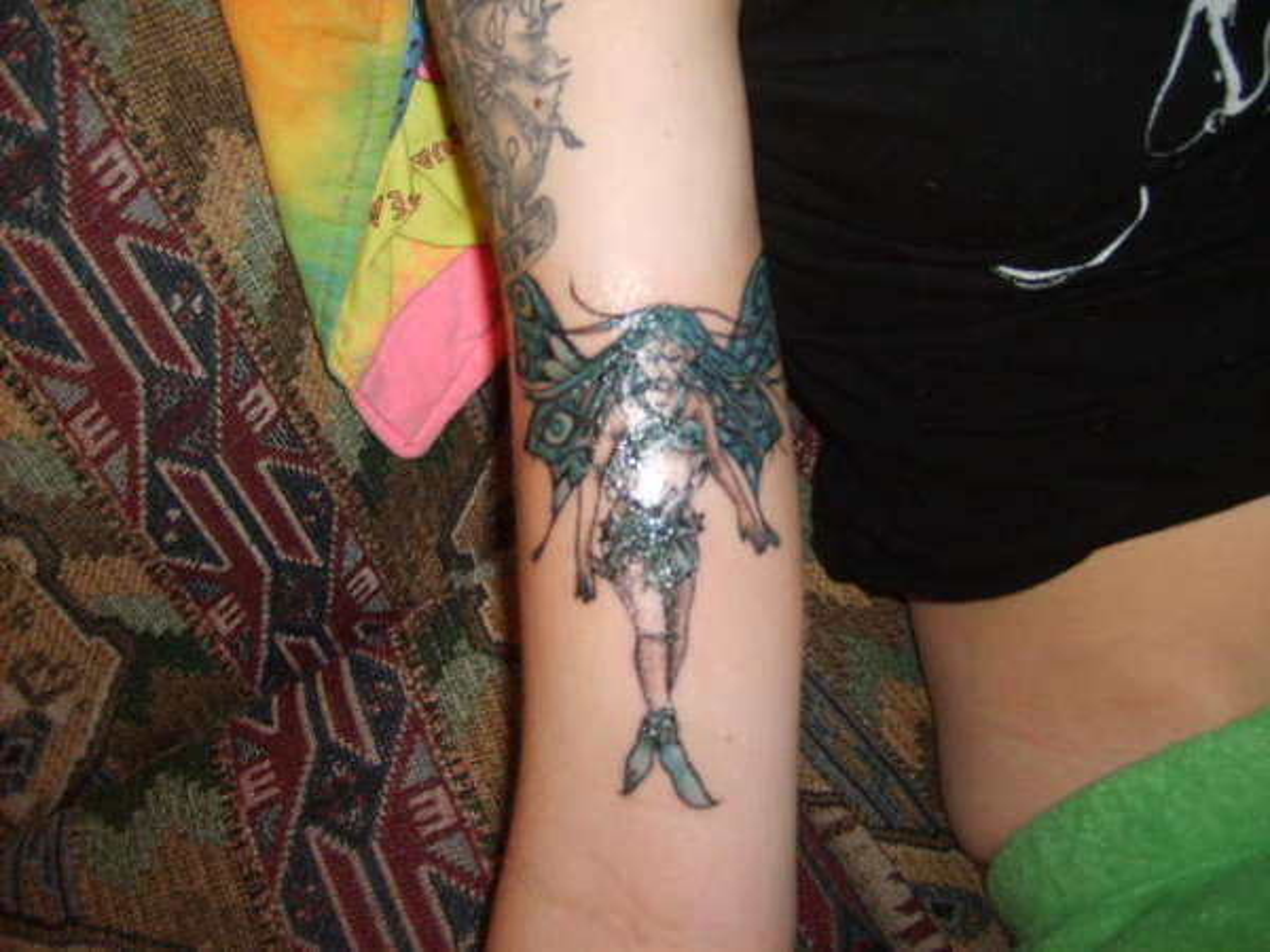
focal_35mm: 35
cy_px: 476
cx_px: 635
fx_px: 1284
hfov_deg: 52.6
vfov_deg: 40.7
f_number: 2.8
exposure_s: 1/45
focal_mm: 5.8
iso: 100
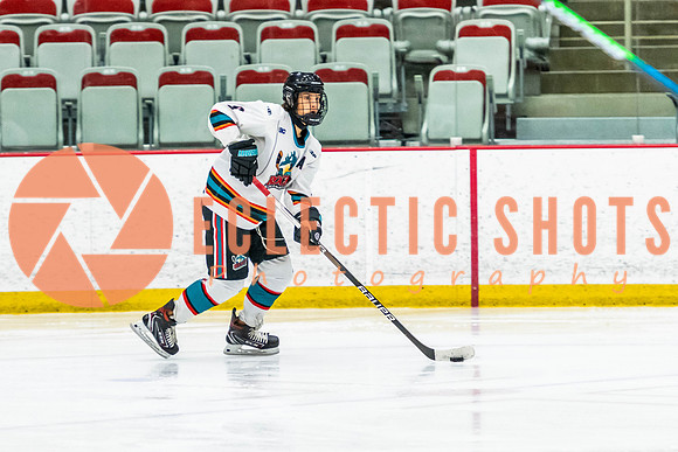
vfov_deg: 4.4
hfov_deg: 6.6
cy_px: 286
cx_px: 276
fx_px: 5851
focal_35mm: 311
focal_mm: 155
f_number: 2.8
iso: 3200
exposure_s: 1/640
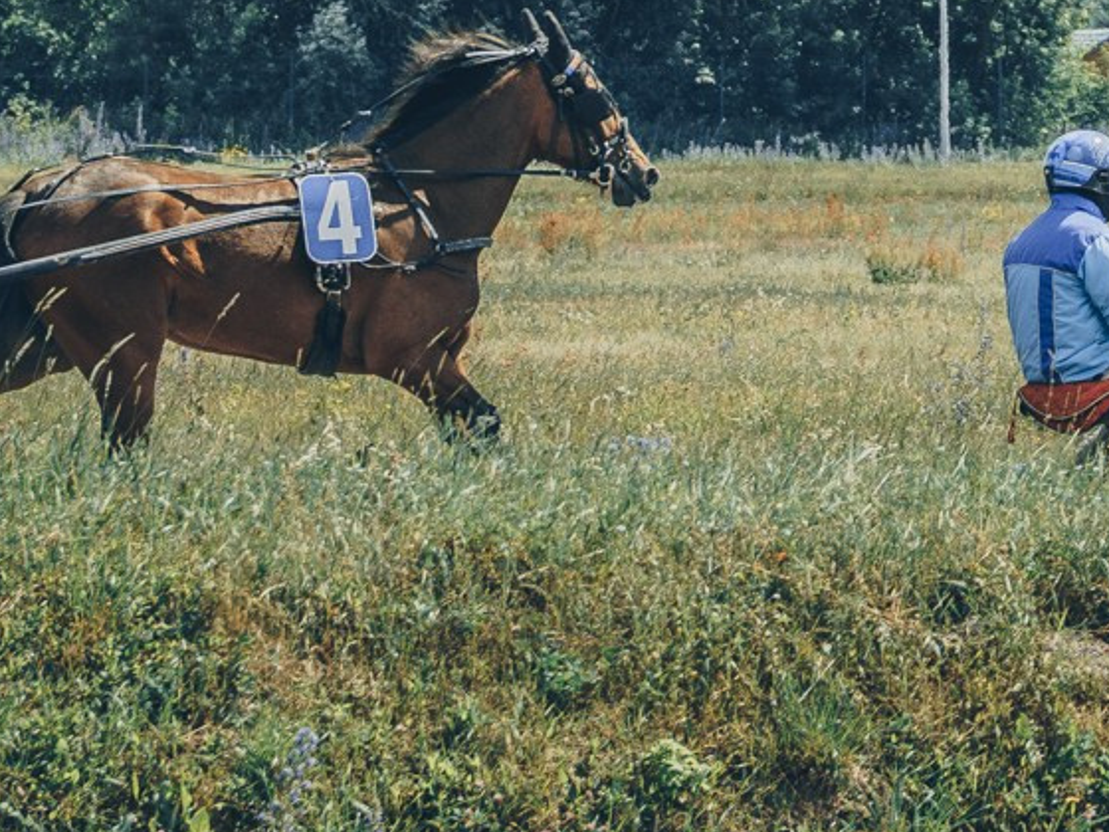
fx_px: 12911
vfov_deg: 3.7
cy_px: -210
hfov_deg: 4.9
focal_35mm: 403
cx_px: 1053
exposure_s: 1/1000
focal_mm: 70
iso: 50
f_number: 4
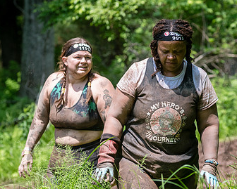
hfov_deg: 6.6
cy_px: 105
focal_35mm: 292
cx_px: 150
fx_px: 2049
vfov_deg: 5.3
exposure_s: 1/2000
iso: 800
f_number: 5
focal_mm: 145
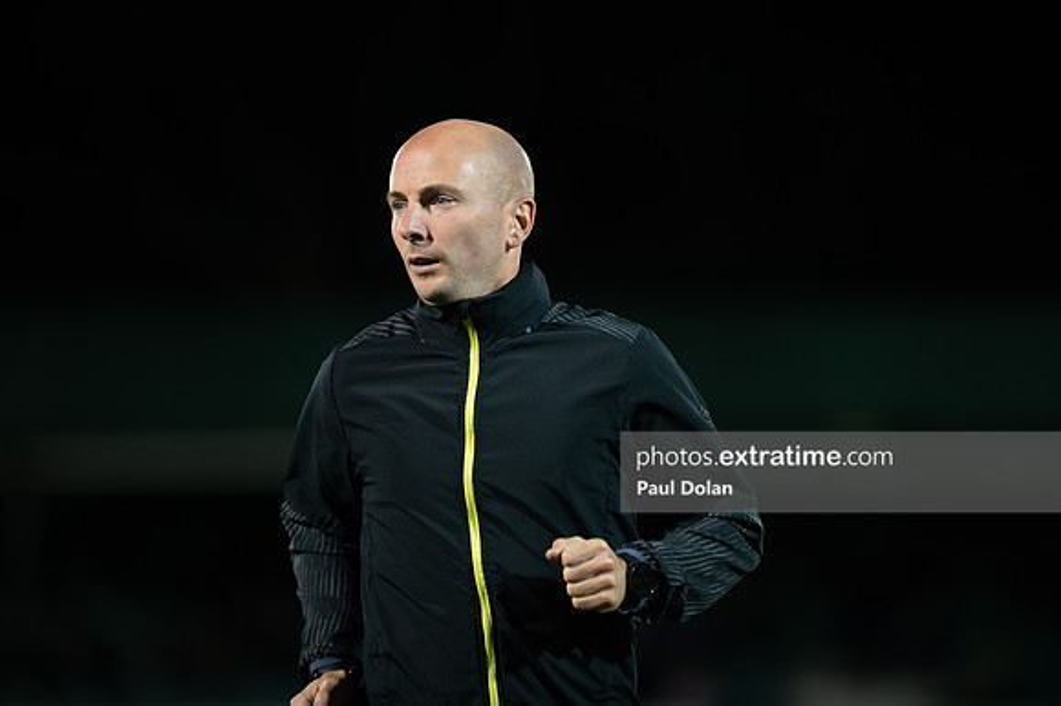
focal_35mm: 300
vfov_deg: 4.6
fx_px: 8836
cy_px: 353
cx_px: 530
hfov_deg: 6.9
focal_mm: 300
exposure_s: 1/200
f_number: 2.8
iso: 800
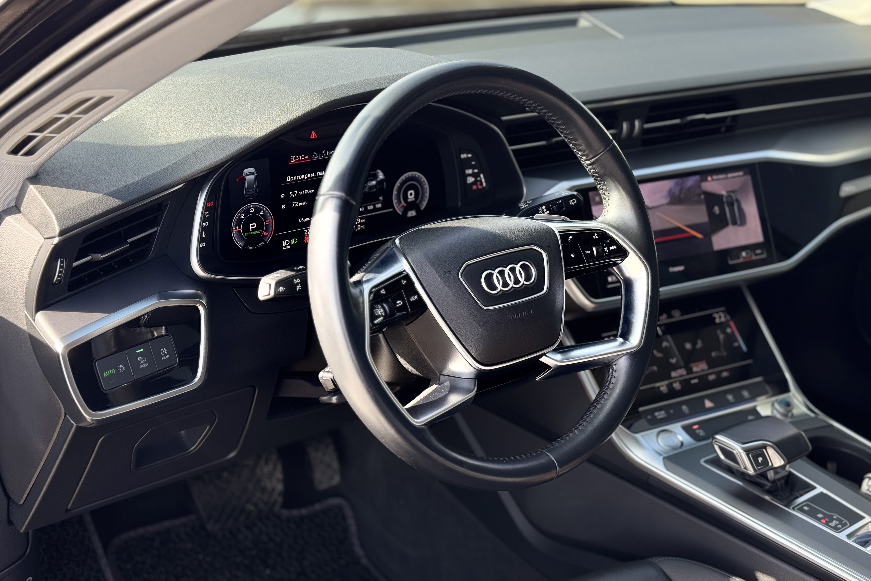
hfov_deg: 39.6
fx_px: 1210
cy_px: 292
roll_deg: -1.1
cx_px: 436
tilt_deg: -21.7
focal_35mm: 50
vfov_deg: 27.0
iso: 64
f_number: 1.78
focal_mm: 6.76
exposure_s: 1/412
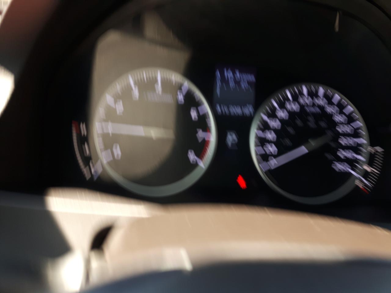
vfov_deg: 45.4
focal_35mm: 31
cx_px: 196
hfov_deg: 58.4
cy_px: 146
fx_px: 350
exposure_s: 1/33
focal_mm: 3.7
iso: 50
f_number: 1.9
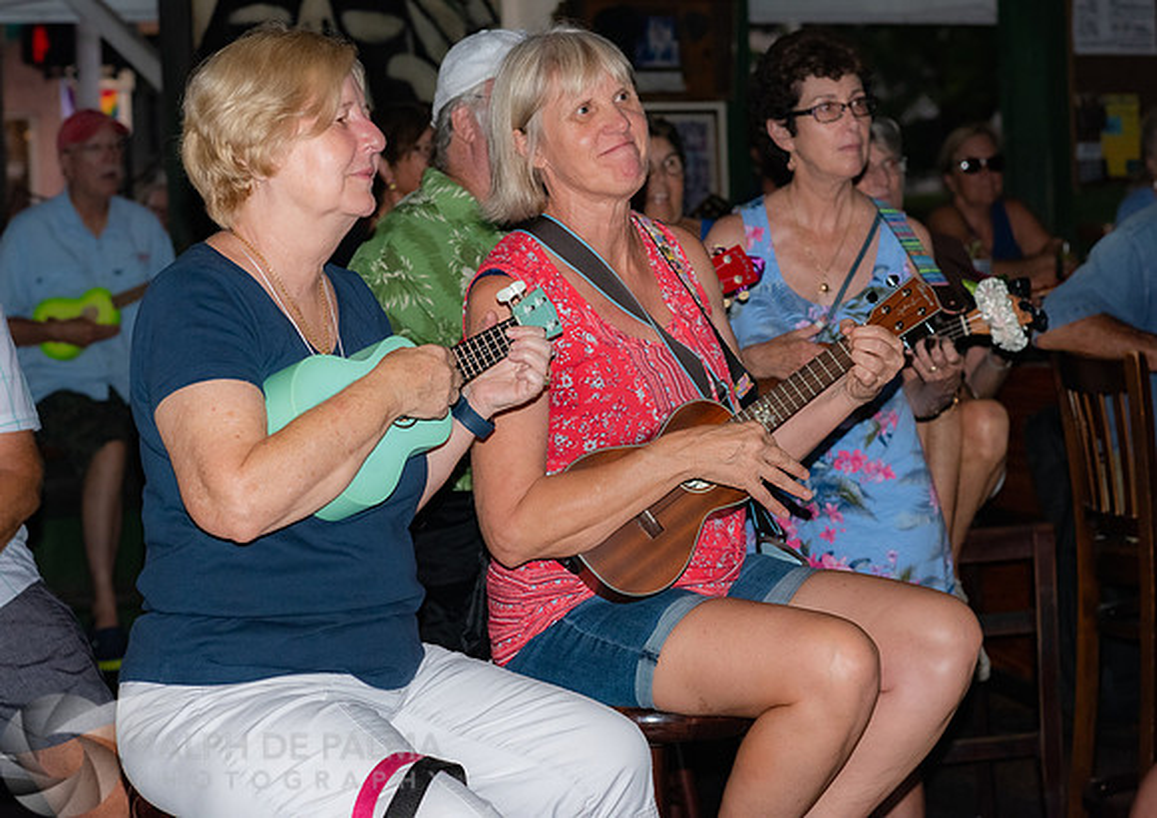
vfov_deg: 15.2
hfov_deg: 21.4
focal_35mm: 94
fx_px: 3067
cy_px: 385
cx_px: 649
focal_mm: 85
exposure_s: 1/200
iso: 2500
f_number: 5.6
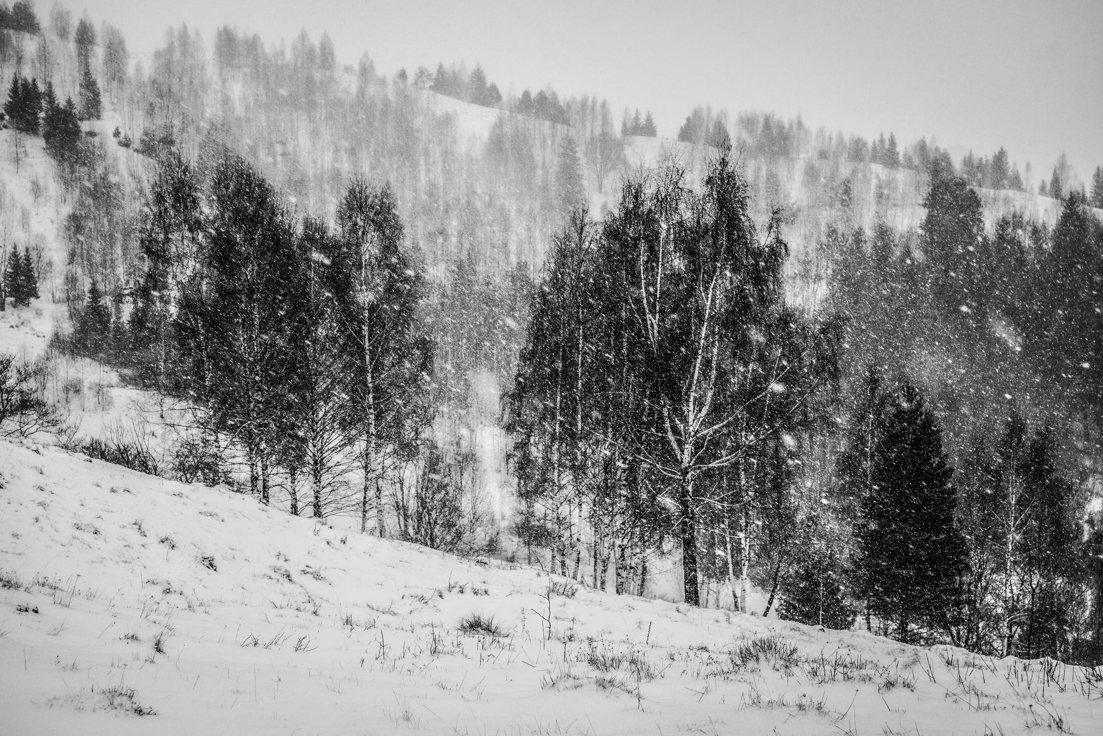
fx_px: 1562
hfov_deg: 38.9
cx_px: 552
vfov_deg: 26.5
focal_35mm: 51
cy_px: 368
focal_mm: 51
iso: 800
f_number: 4.5
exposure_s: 1/125
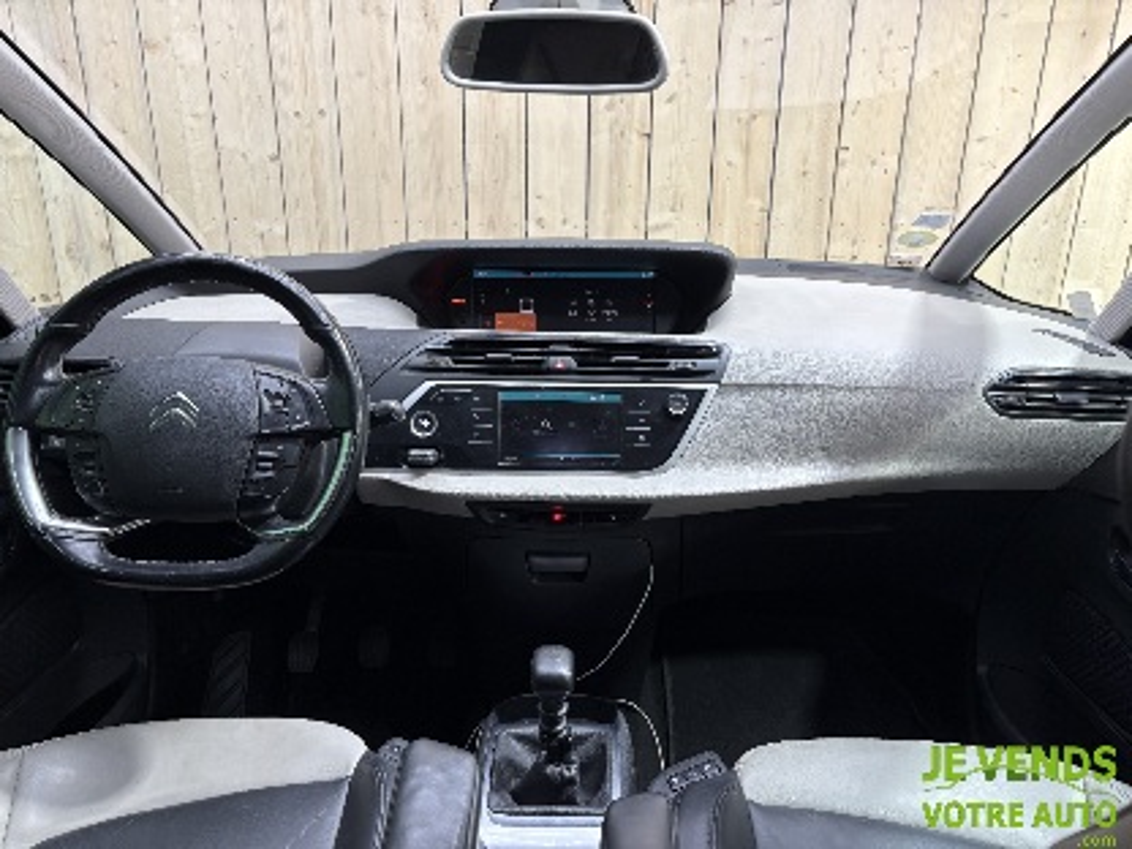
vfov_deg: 53.1
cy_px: 424
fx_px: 850
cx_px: 566
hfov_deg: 67.3
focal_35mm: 26
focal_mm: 5.96
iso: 64
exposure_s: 1/50
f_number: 1.6
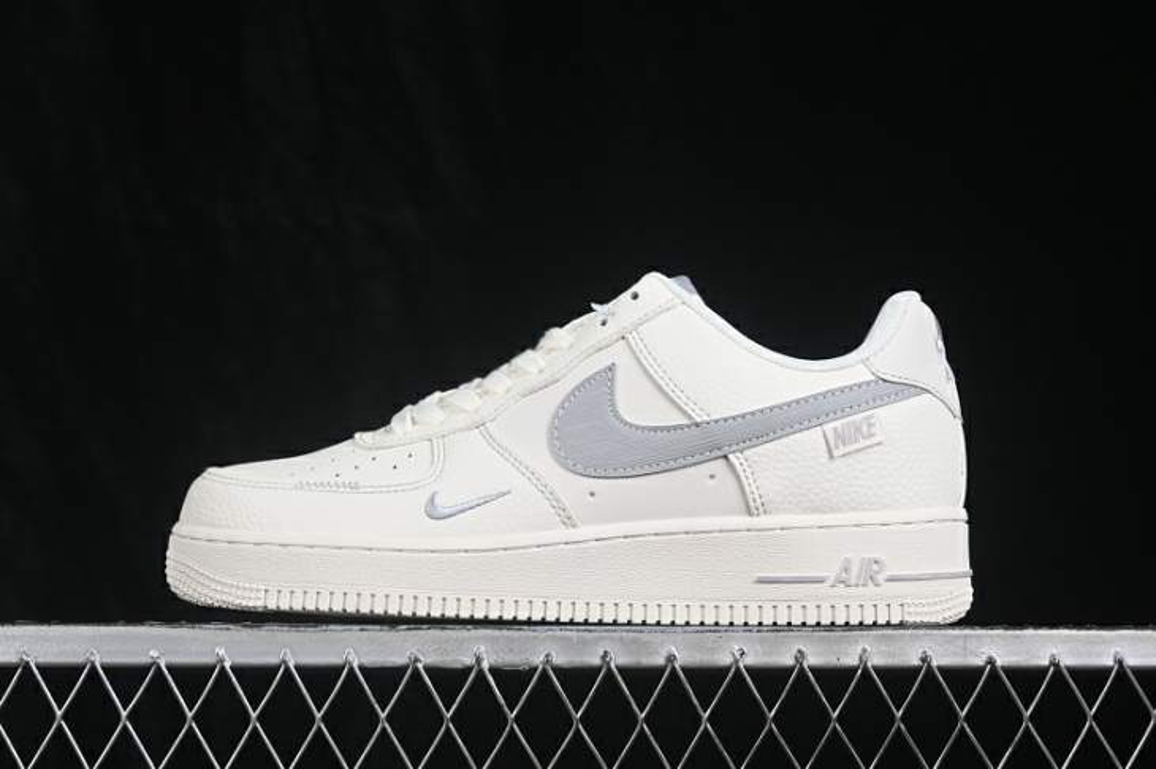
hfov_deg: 27.0
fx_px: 2407
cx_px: 578
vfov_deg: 18.2
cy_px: 384
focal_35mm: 75
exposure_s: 1/80
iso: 160
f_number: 8
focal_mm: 50
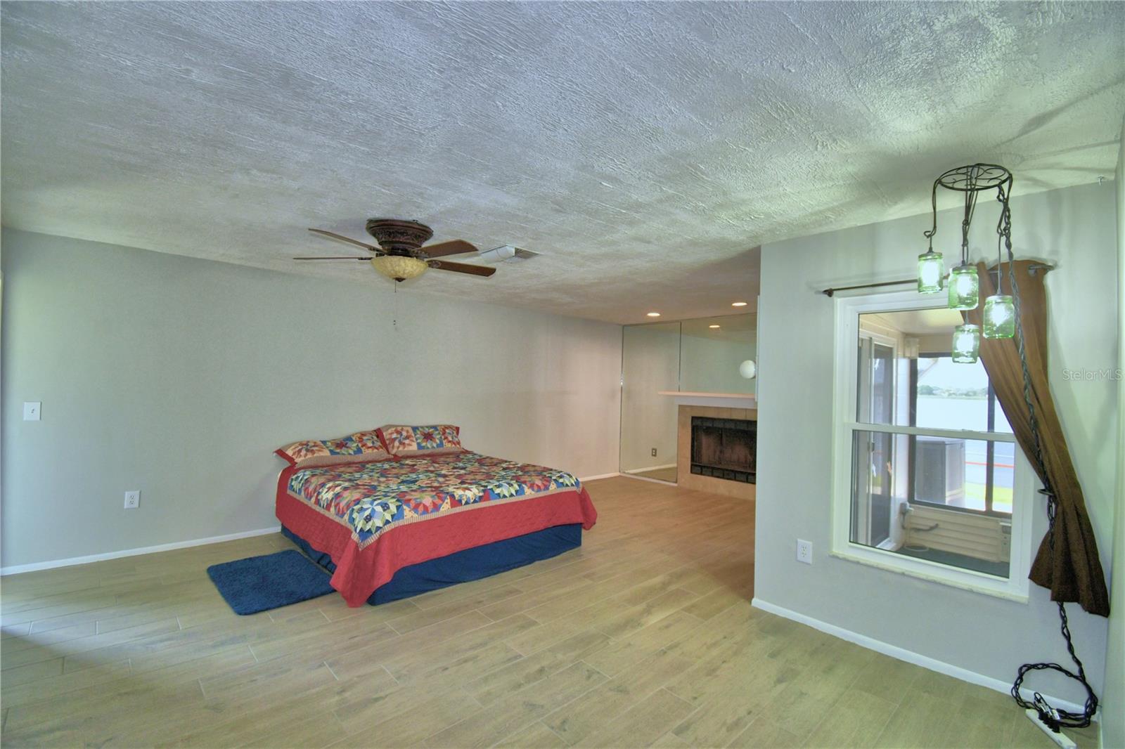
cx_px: 562
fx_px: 469
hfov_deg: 100.4
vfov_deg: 77.3
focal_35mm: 15
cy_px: 374
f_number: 4.5
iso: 200
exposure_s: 1/30
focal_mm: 10
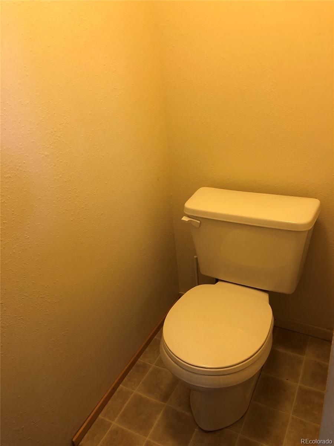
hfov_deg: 49.7
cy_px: 223
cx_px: 167
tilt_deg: -26.2
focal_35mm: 28
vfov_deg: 63.4
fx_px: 360
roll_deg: +4.0
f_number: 1.8
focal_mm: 3.99
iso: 40
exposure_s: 1/15
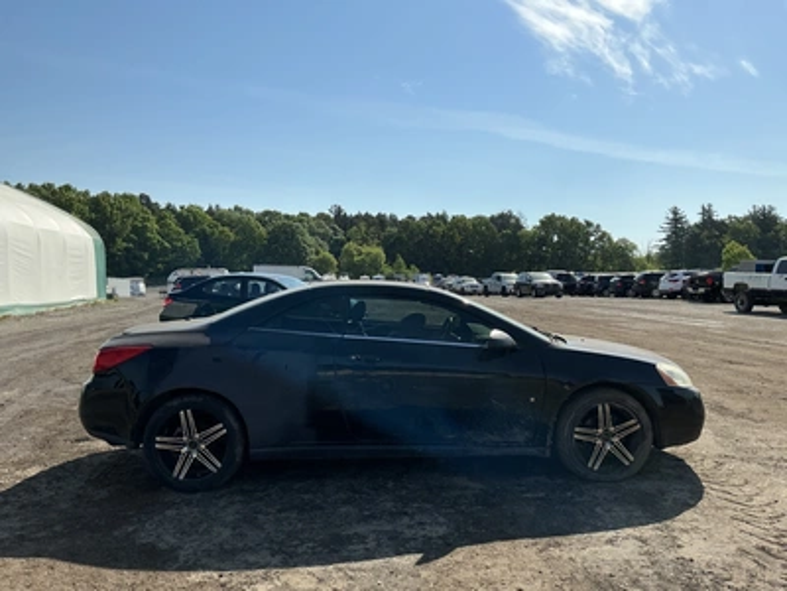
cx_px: 394
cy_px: 296
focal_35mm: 28
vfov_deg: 49.7
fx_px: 637
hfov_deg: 63.4
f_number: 1.8
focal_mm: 3
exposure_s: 1/3322
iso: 25
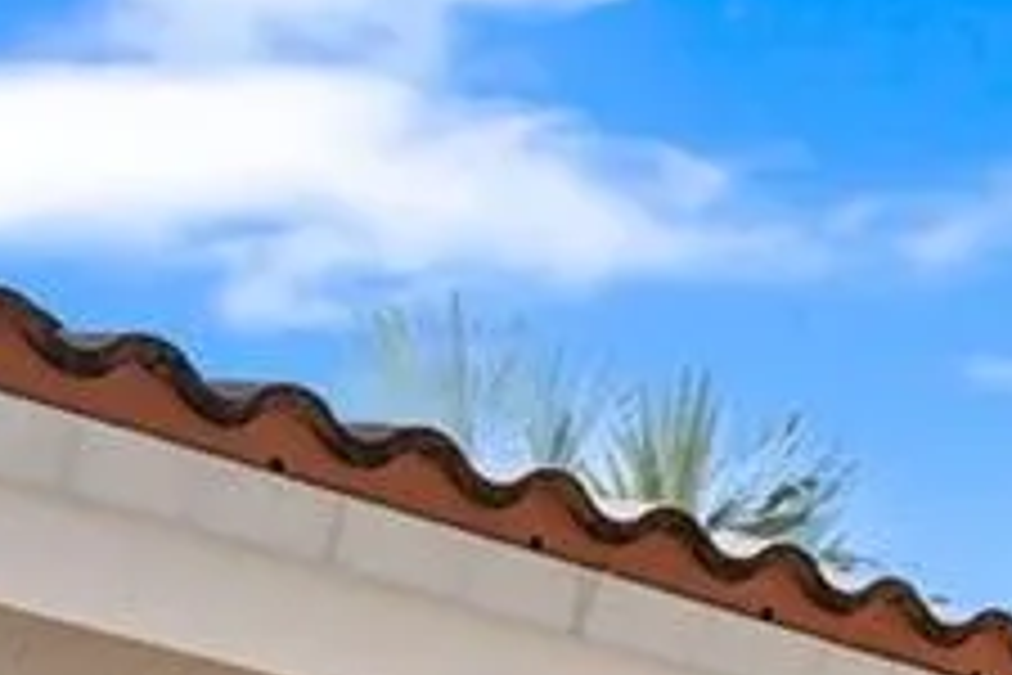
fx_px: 3204
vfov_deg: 9.9
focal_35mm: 114
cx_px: 1430
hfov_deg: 16.6
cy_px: 1845
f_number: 5
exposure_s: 1/40
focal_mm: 16
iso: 100
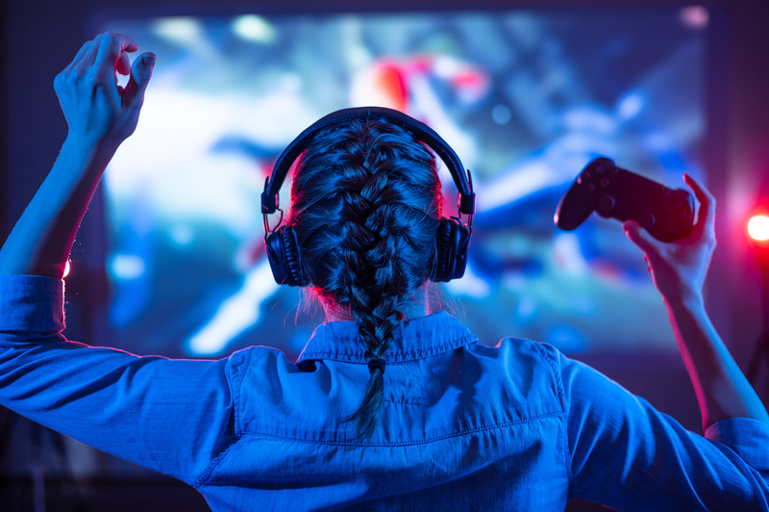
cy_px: 256
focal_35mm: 50
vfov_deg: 26.9
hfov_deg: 39.6
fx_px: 1067
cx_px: 384
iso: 160
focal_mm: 50
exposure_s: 1/80
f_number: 2.2
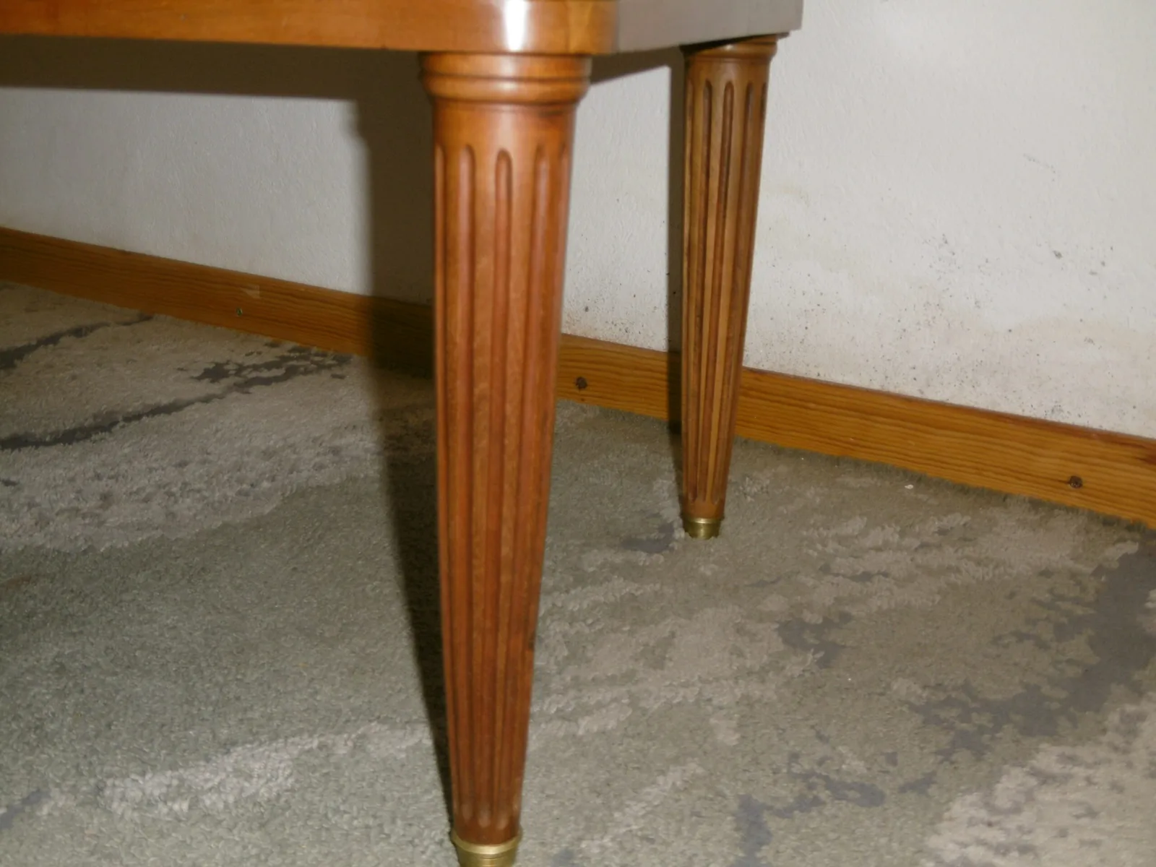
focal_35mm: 43
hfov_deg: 43.9
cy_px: 434
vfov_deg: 33.6
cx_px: 578
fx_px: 1436
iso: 100
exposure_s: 1/60
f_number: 3.8
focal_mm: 7.7
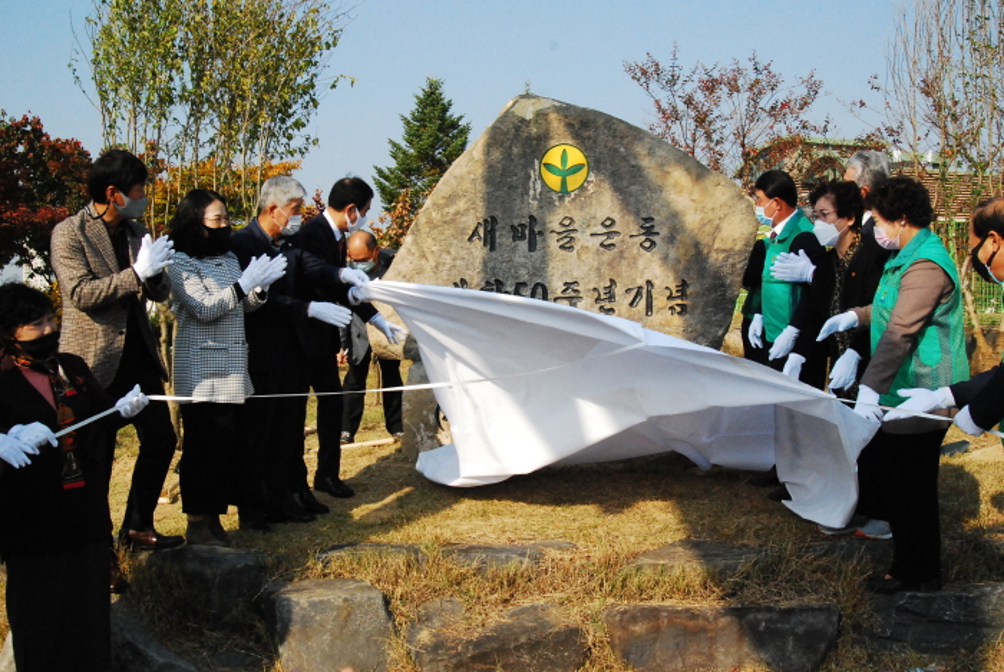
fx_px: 1005
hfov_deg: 53.1
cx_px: 502
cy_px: 336
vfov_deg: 37.0
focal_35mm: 36
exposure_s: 1/1250
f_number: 13
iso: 1600
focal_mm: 24
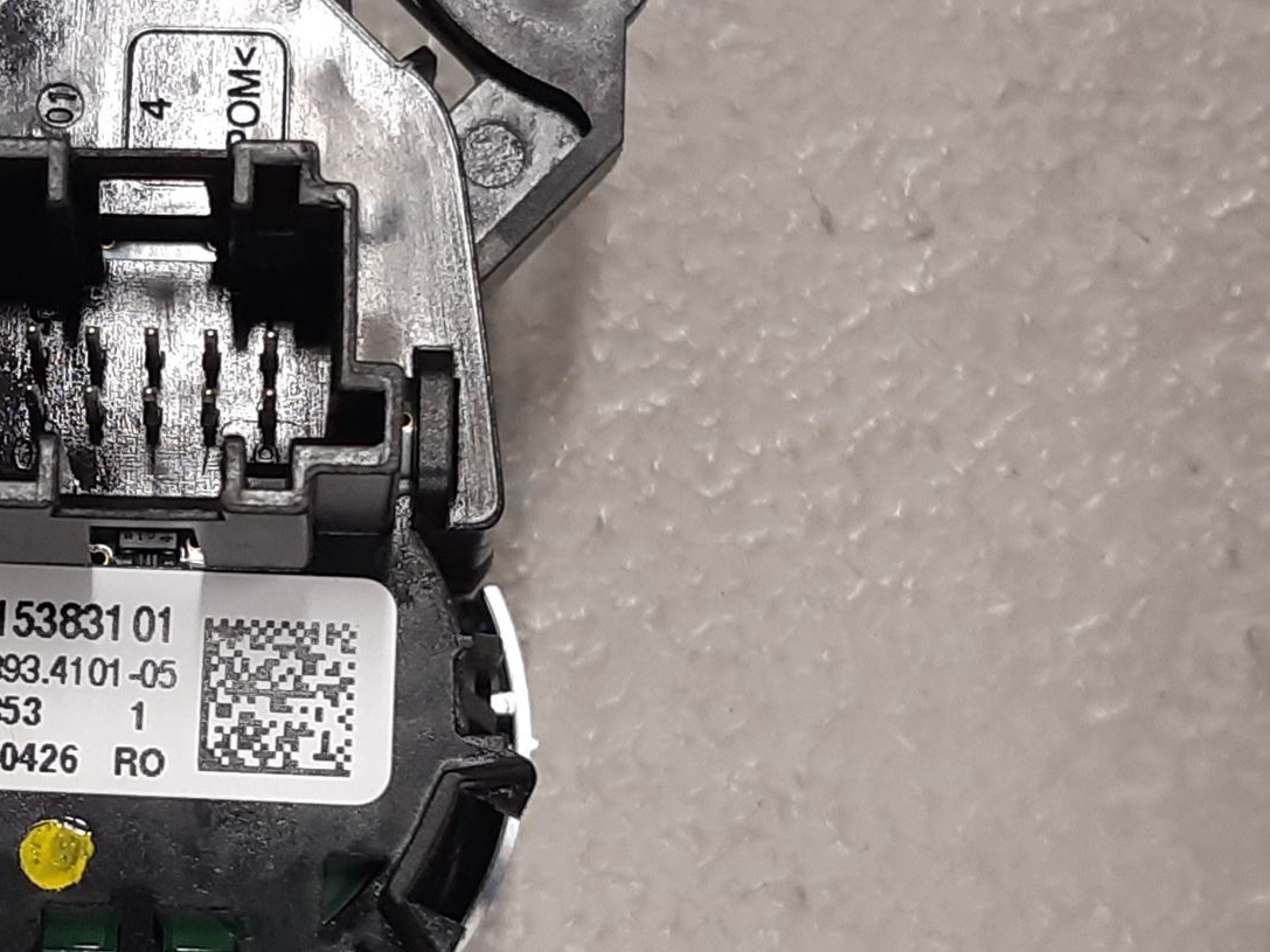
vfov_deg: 29.5
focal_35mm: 49
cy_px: 600
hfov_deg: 36.1
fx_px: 1798
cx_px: 89
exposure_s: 1/50
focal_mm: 3.93
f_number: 1.7
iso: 100
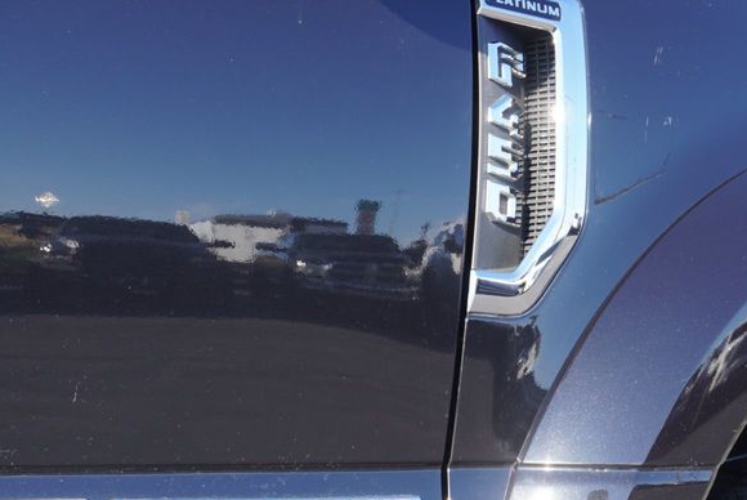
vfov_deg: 22.3
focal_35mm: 61
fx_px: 1265
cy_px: 336
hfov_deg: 32.5
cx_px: 524
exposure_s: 1/100
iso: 100
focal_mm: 23
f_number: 5.6
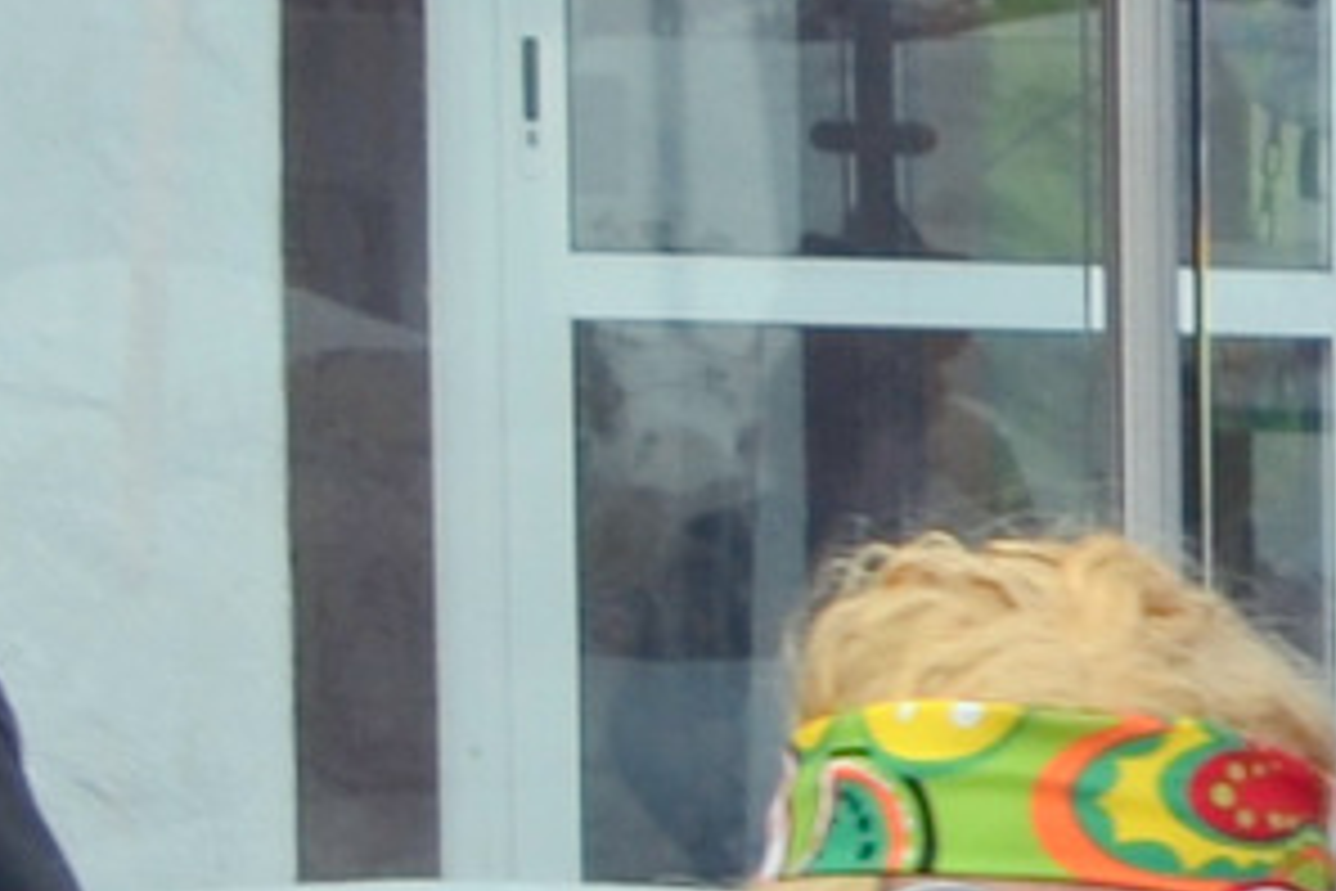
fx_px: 6605
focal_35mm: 178
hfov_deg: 10.7
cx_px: 2578
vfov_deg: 7.3
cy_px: 2108
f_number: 9
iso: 100
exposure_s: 1/200
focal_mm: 22
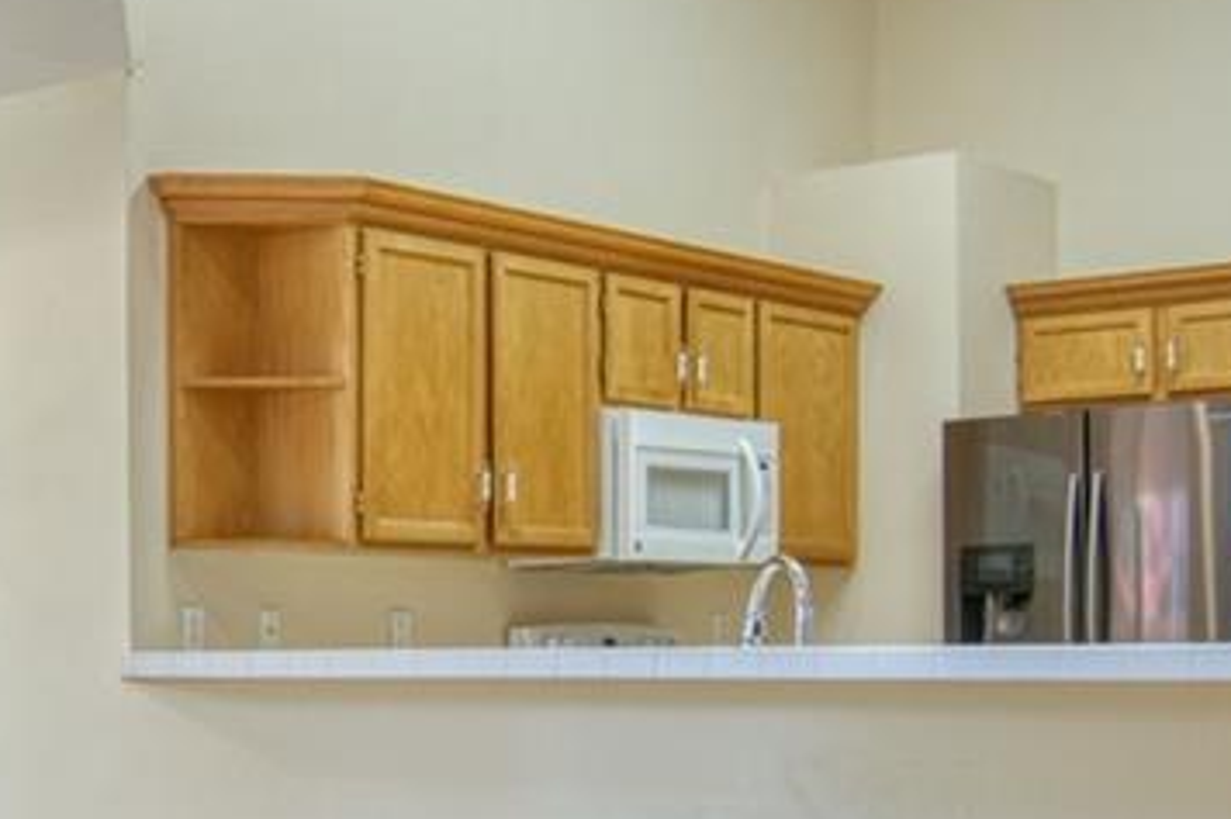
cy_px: 682
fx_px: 2461
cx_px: 232
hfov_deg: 27.5
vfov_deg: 18.7
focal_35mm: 72
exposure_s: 1/40
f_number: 4
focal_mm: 16
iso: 500
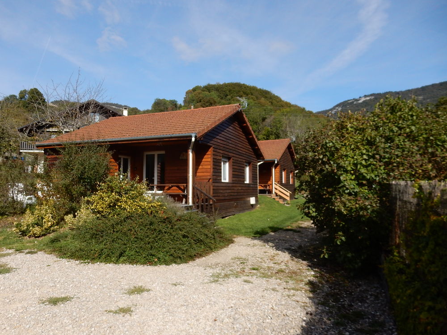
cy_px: 168
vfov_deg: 54.9
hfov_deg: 69.4
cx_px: 224
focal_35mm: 25
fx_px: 323
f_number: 3.7
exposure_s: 1/1250
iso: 125
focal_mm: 4.5
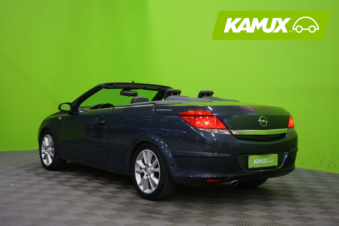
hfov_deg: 41.9
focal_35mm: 47
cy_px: 113
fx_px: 443
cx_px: 170
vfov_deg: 28.6
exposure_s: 1/8
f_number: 5
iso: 400
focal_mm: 47
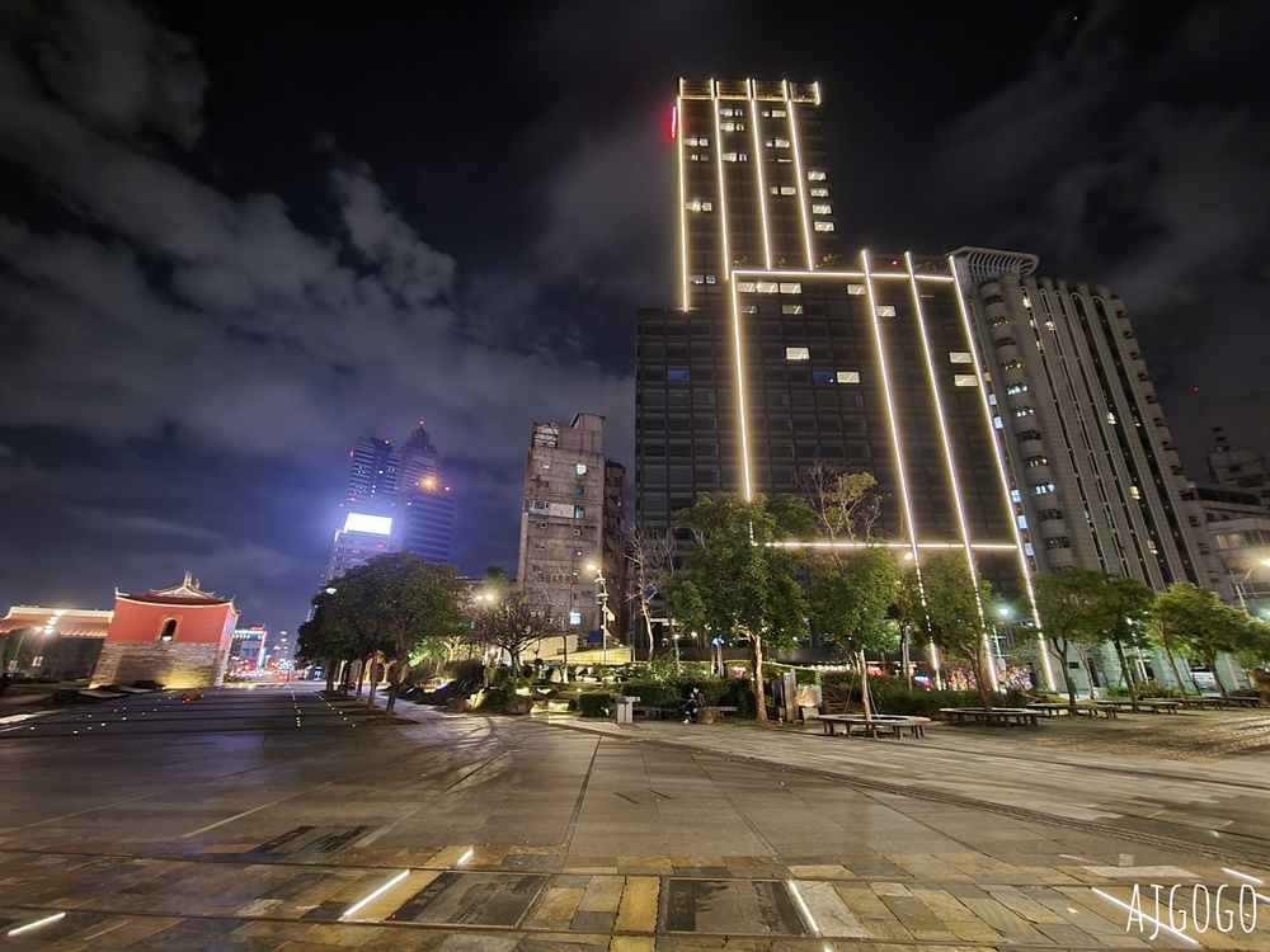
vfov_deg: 89.9
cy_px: 476
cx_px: 635
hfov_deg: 106.2
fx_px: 477
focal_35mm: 13
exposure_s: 1/4
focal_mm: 2.2
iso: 500
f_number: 2.2
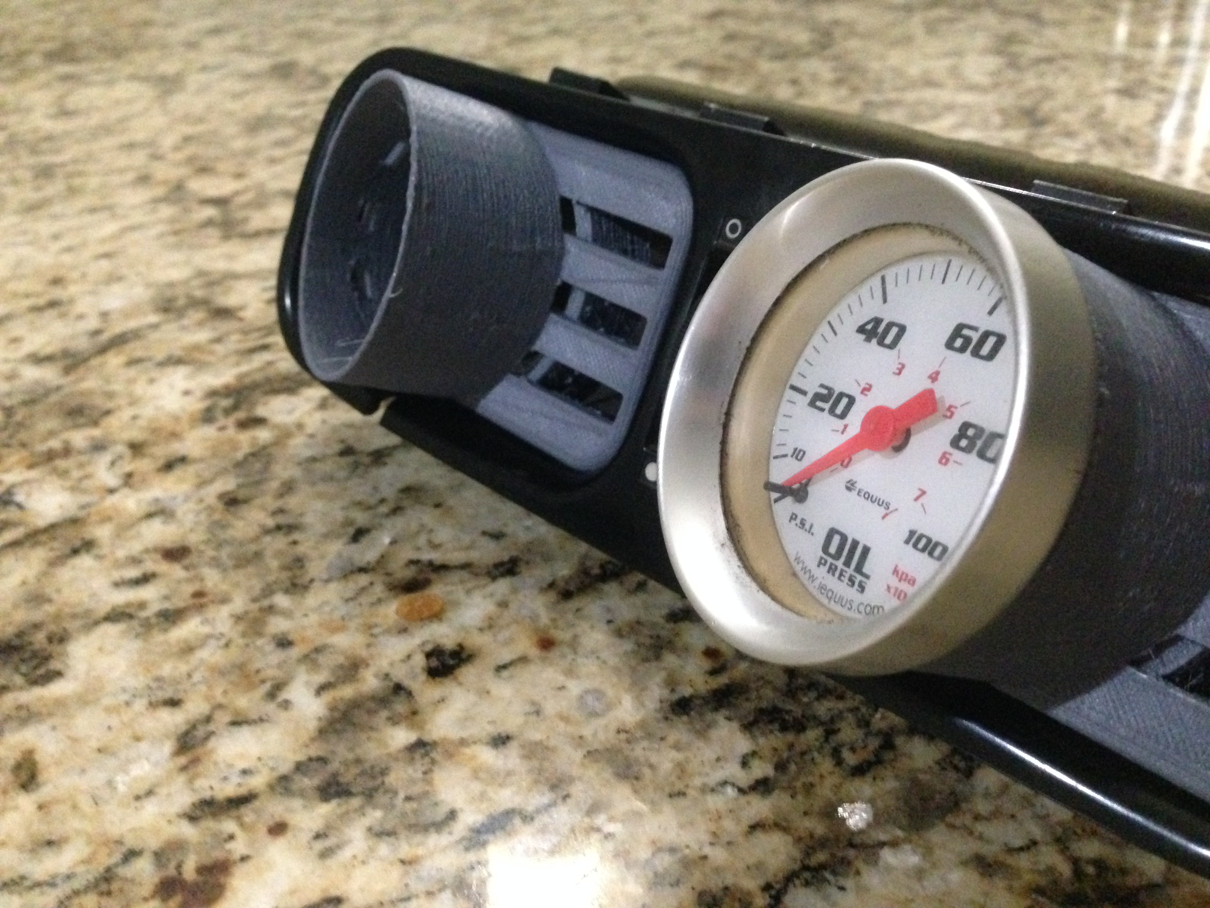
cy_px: 454
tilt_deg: -29.4
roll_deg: +2.2
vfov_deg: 42.9
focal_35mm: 33
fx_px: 1154
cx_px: 605
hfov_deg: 55.4
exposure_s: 1/15
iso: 800
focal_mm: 4.12
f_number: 2.4
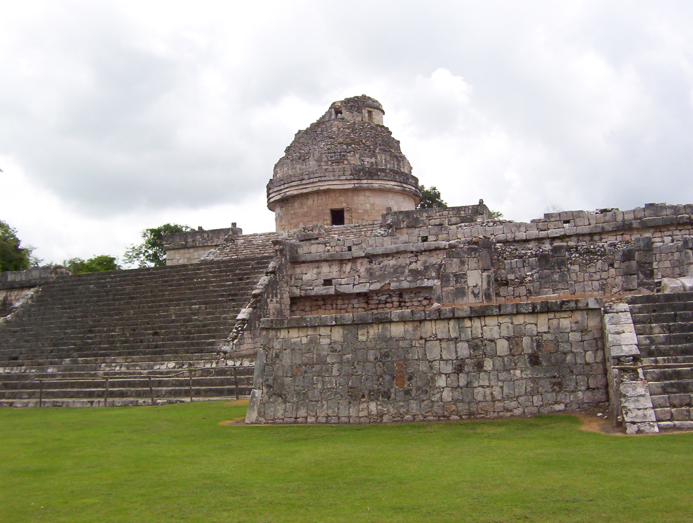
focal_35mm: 36
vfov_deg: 39.8
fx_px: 722
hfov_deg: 51.2
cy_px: 262
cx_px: 346
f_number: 5.24
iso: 100
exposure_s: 1/569
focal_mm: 5.54
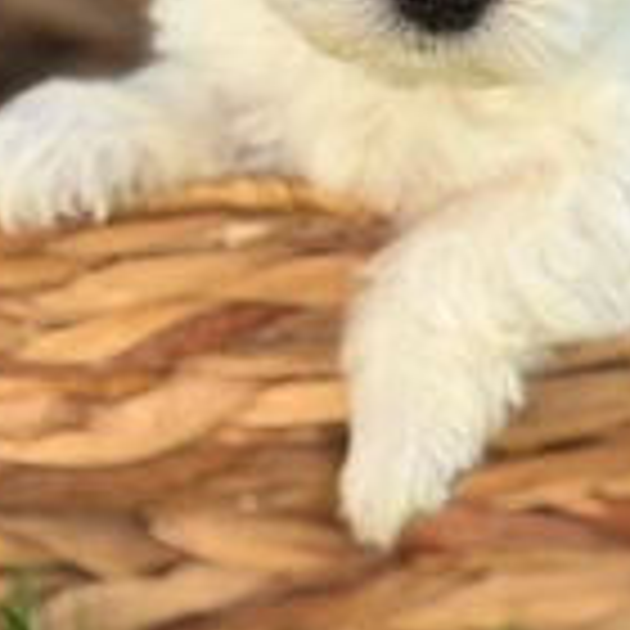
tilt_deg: -21.8
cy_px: 32
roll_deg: -5.5
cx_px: 392
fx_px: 2697
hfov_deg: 13.3
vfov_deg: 13.2
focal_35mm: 131
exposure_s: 1/654
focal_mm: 5.96
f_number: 1.6
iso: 32
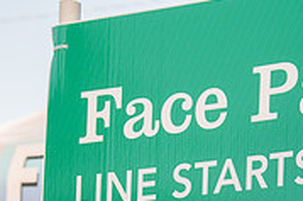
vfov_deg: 7.8
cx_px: 313
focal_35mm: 171
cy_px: 323
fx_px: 1438
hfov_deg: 11.9
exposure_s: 1/400
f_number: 7.1
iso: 500
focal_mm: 52
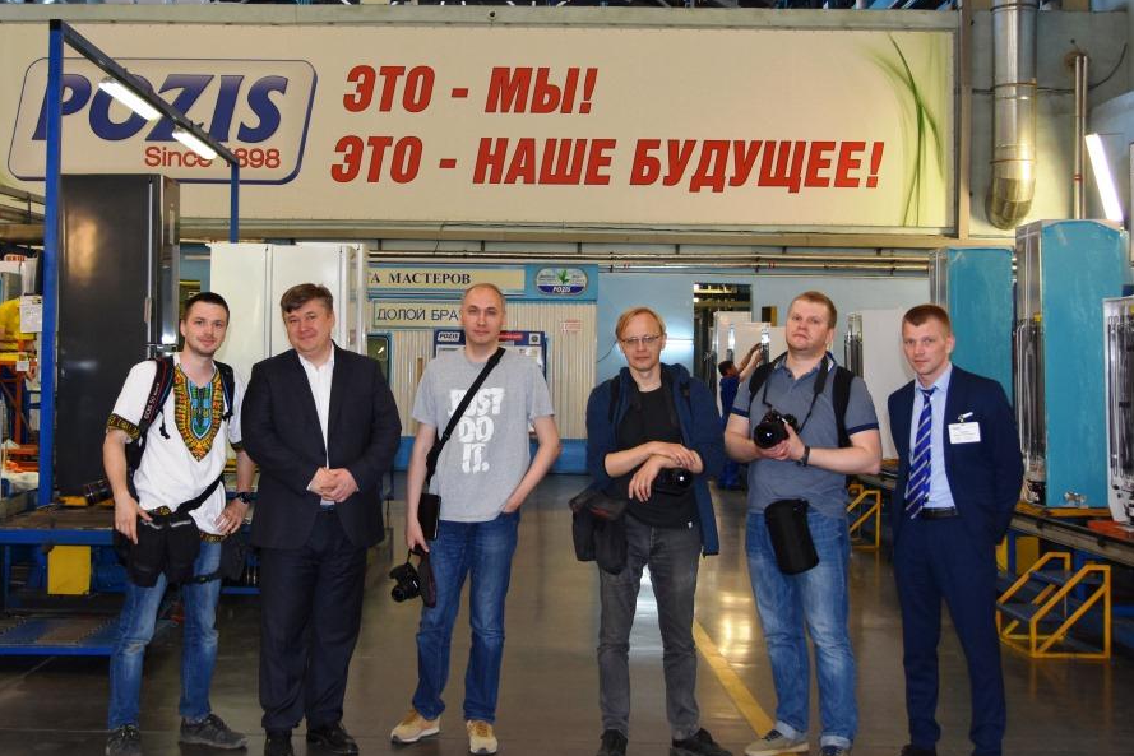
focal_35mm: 38
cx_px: 506
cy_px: 430
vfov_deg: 35.0
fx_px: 1197
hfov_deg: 50.6
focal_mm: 22
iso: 400
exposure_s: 1/80
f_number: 3.8
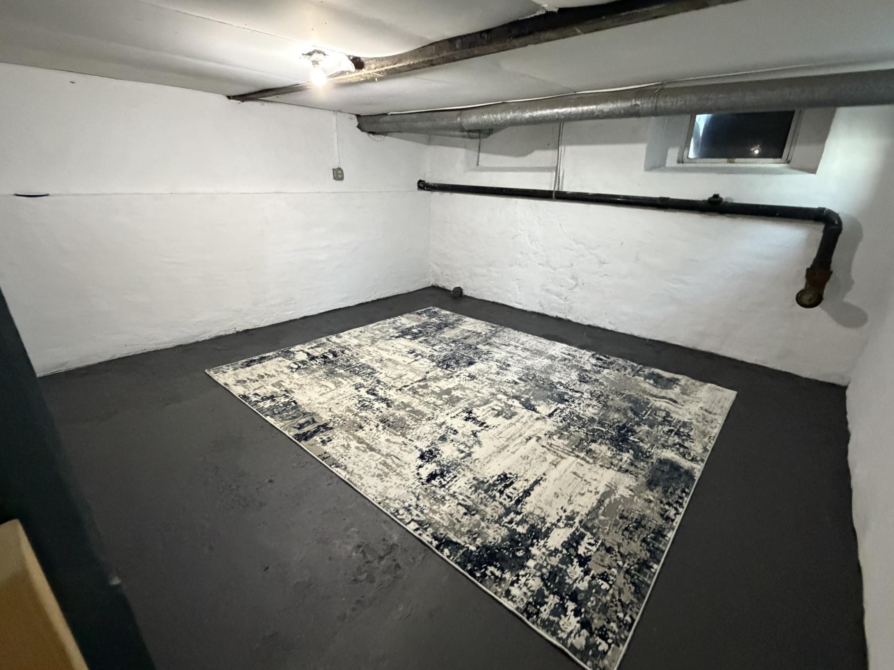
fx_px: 413
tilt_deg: -17.4
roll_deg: -1.9
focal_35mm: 16
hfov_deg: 94.4
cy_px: 330
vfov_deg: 78.1
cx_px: 469
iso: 1000
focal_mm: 2.22
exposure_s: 1/60
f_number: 2.2
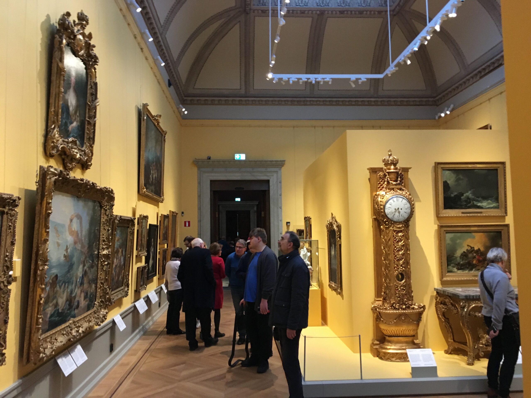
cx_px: 266
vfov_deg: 48.2
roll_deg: +2.0
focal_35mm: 29
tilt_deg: +1.4
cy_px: 199
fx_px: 445
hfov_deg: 61.7
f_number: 2.2
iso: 200
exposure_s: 1/33
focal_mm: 4.15
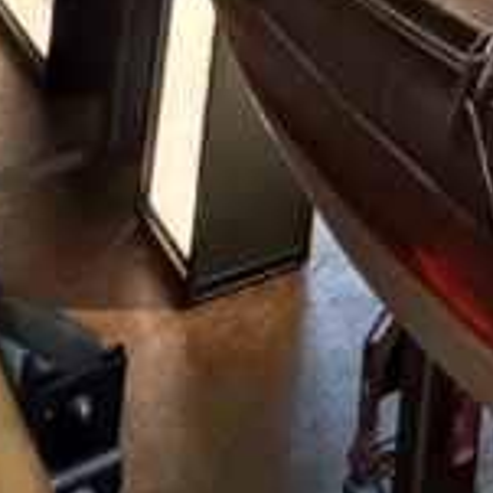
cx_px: 1048
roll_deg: -3.9
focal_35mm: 84
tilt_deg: +5.3
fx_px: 1353
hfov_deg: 15.5
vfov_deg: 14.6
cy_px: -643
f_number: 2.2
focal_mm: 2.22
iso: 1000
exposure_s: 1/33
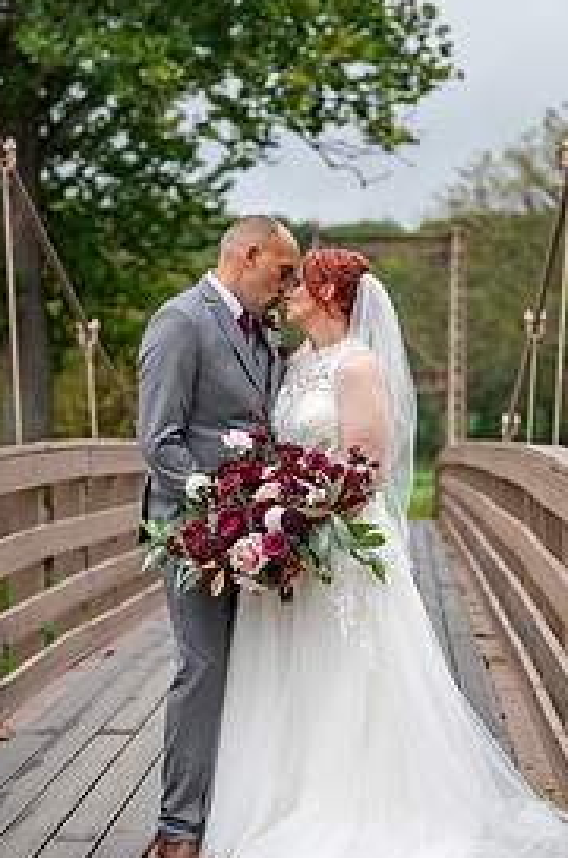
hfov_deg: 11.8
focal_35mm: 116
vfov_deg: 17.7
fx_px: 2759
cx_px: 286
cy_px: 423
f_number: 2.8
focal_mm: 70
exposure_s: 1/2000
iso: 640
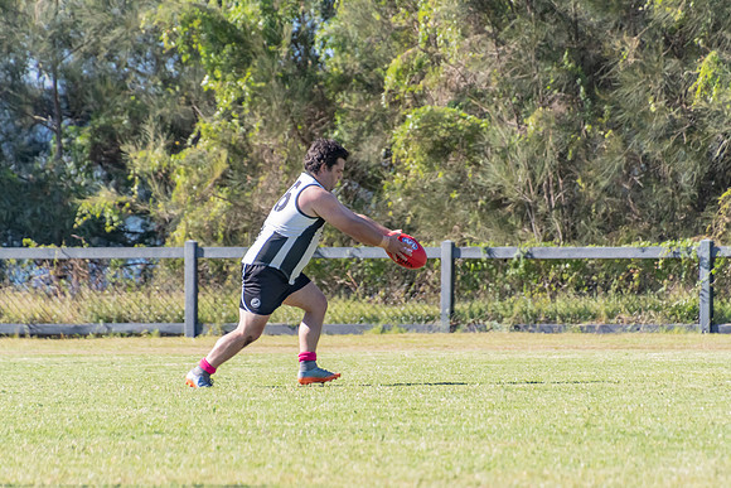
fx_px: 15092
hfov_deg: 2.8
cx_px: 336
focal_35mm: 743
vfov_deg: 1.9
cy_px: 249
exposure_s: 1/2500
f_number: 6.3
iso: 800
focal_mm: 400
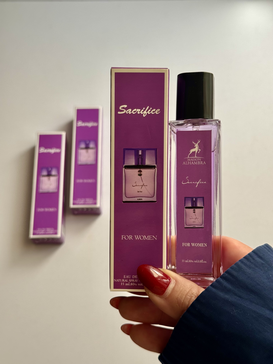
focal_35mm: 48
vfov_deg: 39.7
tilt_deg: -68.0
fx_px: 505
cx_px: 136
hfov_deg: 30.3
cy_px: 182
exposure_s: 1/178
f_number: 1.78
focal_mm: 6.76
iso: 50
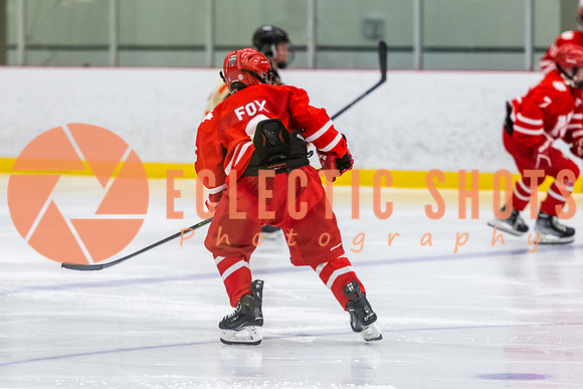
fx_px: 3990
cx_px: 274
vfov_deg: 5.6
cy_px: 195
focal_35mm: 246
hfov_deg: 8.4
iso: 3200
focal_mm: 175
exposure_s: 1/640
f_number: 3.2
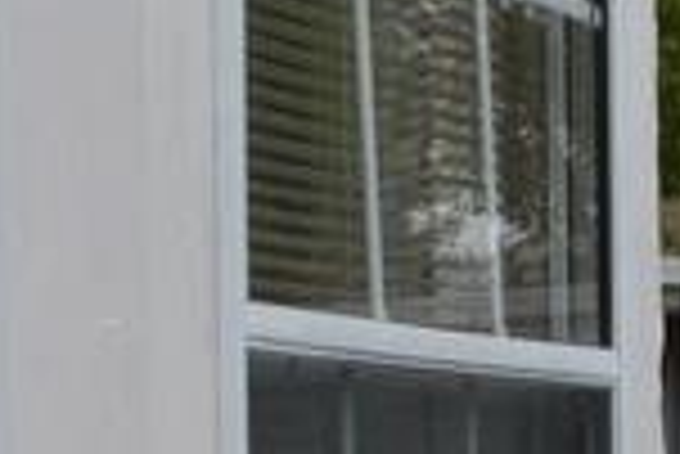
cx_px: 851
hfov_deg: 12.3
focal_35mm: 163
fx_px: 3082
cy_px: 632
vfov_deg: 8.3
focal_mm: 16
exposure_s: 1/200
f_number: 7.1
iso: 200
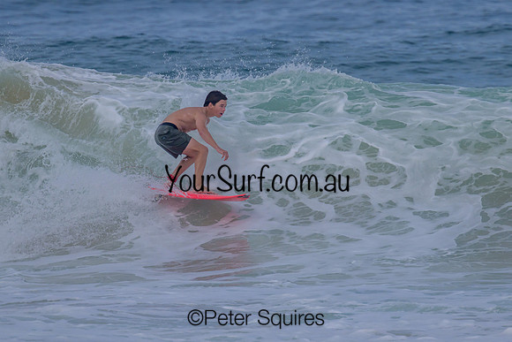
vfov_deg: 1.3
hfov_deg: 1.9
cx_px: 246
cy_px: 170
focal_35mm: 1077
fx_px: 15316
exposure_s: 1/2000
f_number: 11
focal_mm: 800
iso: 560
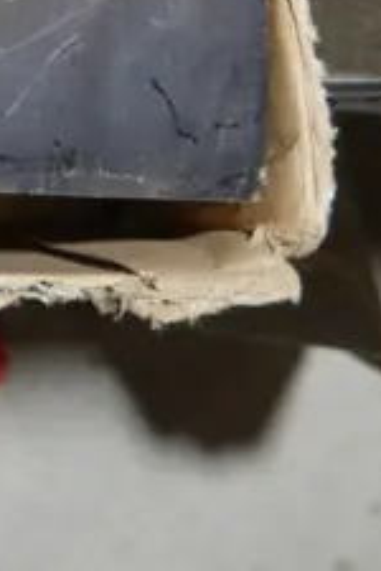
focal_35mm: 142
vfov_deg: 12.1
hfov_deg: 8.9
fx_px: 2254
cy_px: -726
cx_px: -455
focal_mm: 15
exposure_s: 1/60
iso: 320
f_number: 3.6
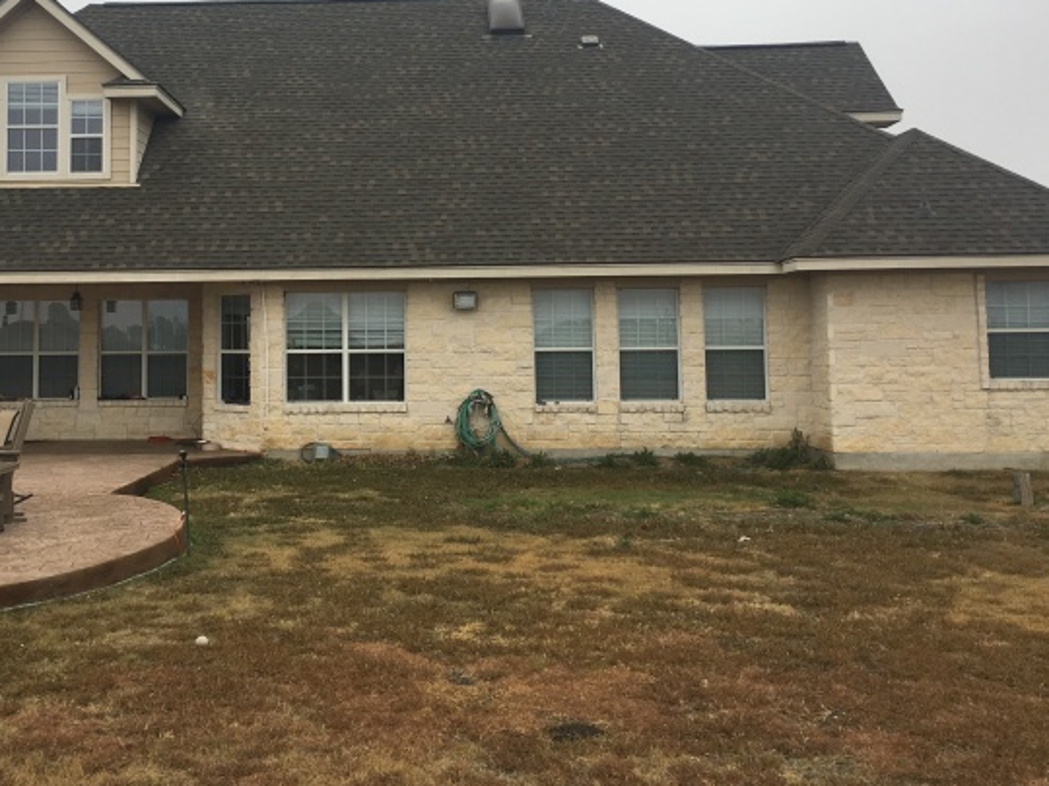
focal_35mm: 43
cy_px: 243
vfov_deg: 33.2
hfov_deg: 43.3
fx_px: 1303
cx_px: 359
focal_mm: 4.15
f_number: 2.2
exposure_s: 1/329
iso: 25
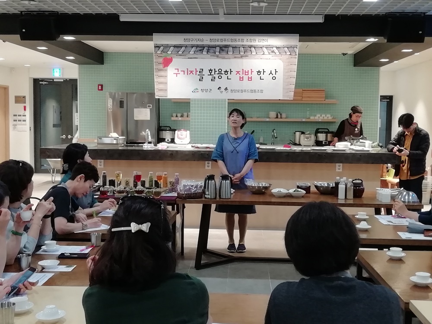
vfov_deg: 32.9
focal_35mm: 44
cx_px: 216
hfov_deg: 42.9
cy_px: 162
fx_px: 549
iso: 200
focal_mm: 3.46
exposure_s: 1/30
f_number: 2.2
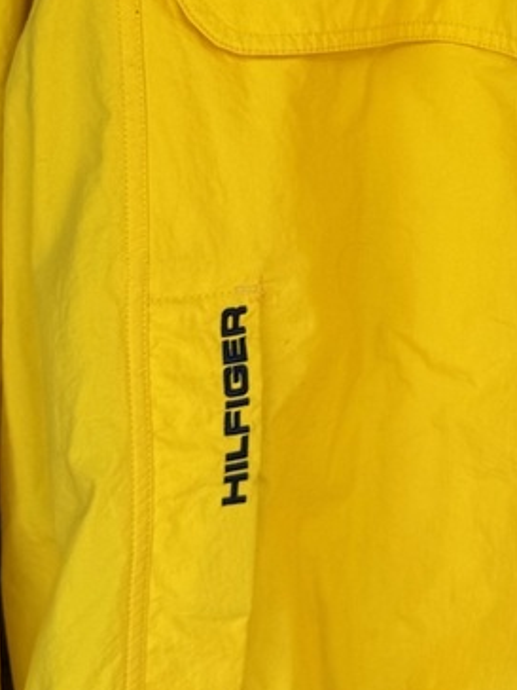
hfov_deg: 16.0
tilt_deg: -9.5
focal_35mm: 88
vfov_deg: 21.6
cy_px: 41
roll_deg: +2.3
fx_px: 1752
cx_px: 653
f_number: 1.78
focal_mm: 6.76
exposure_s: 1/121
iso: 64
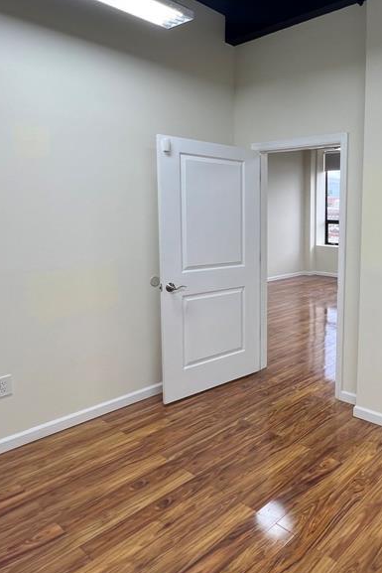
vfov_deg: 73.5
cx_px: 340
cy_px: 253
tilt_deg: -4.0
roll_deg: -0.3
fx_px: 382
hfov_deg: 47.9
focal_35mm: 24
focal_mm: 1.57
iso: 50
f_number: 1.8
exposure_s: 1/120
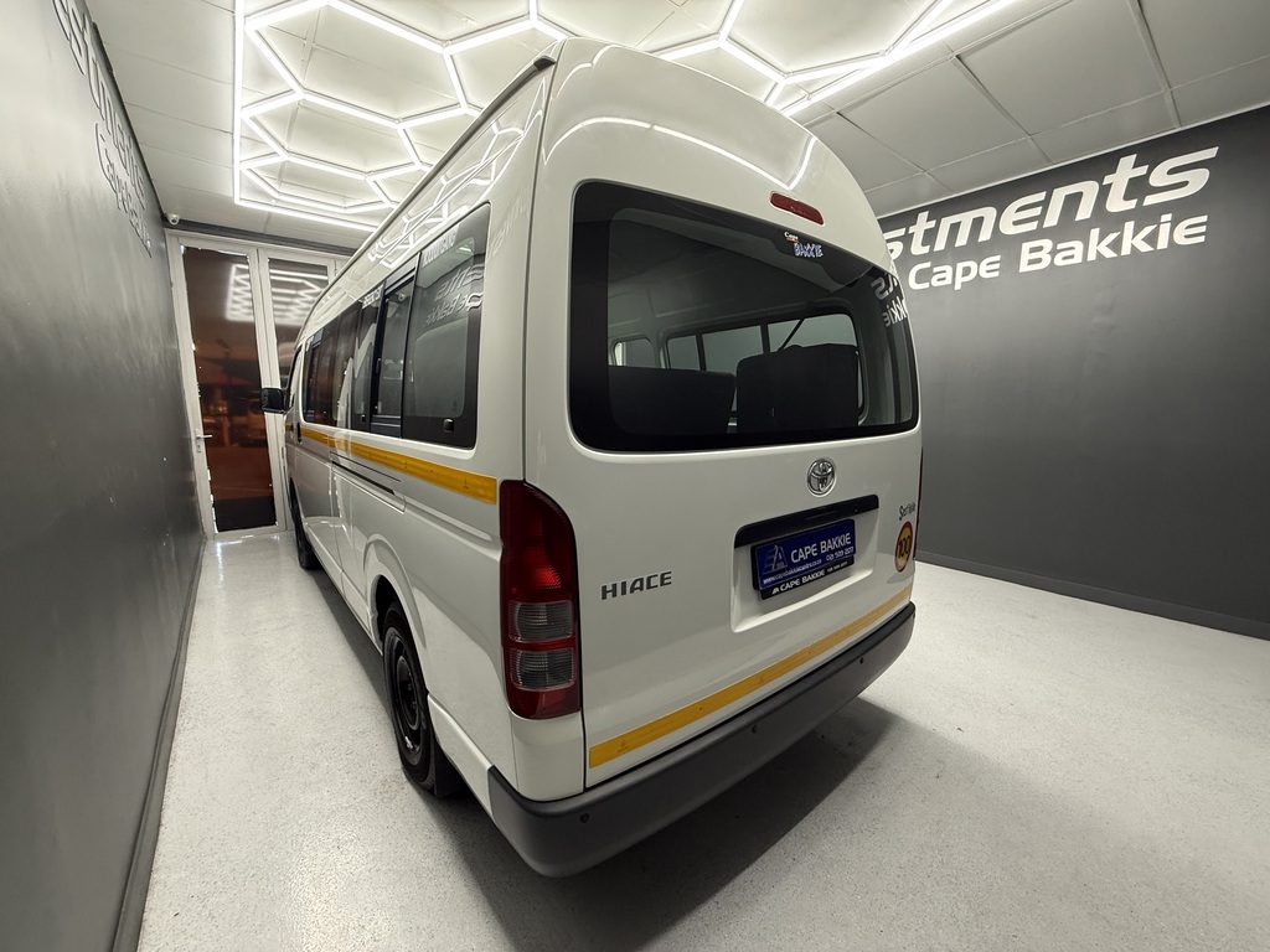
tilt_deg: -7.7
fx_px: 514
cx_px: 635
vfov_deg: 85.7
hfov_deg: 102.1
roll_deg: +0.6
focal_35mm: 14
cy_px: 476
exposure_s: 1/50
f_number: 2.2
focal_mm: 2.22
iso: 250
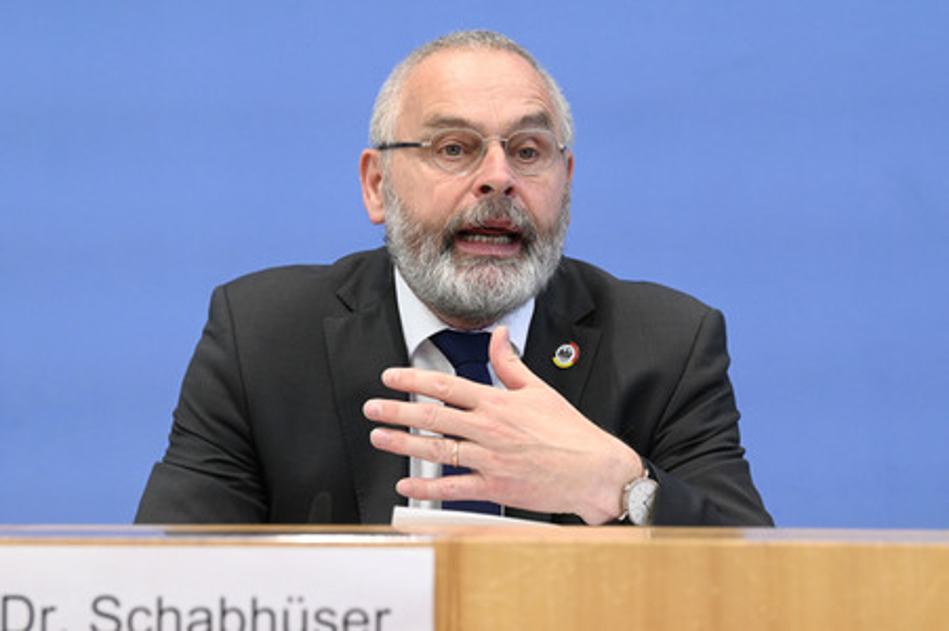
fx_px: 2265
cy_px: 316
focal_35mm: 86
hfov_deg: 23.7
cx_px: 474
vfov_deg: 15.9
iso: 5000
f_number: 5.6
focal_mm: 86
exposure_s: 1/640
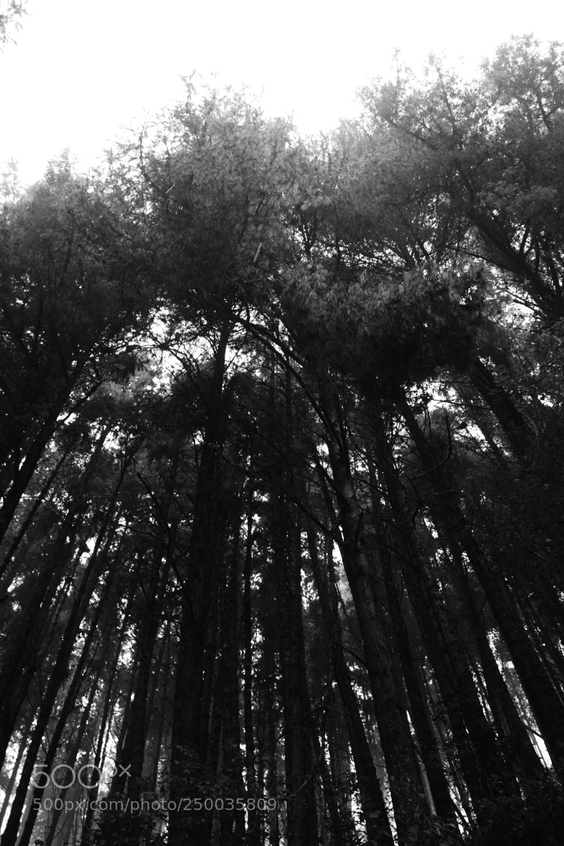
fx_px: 634
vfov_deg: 67.4
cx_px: 282
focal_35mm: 27
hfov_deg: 47.9
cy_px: 423
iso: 1600
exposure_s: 1/80
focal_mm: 18
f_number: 5
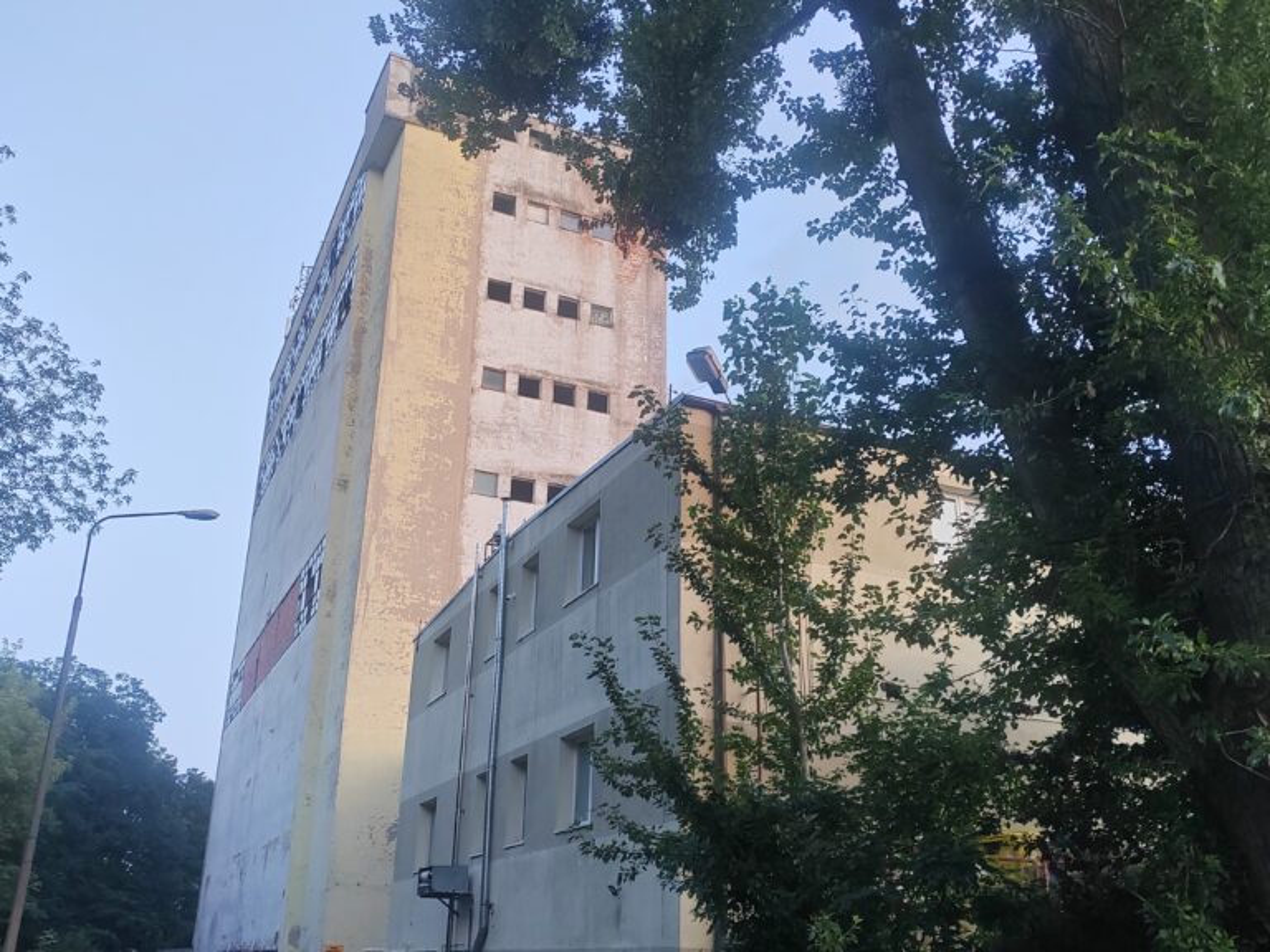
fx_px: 1211
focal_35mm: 33
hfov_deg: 55.4
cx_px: 635
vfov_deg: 42.9
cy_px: 476
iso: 500
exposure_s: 1/50
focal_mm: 5.52
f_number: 1.9
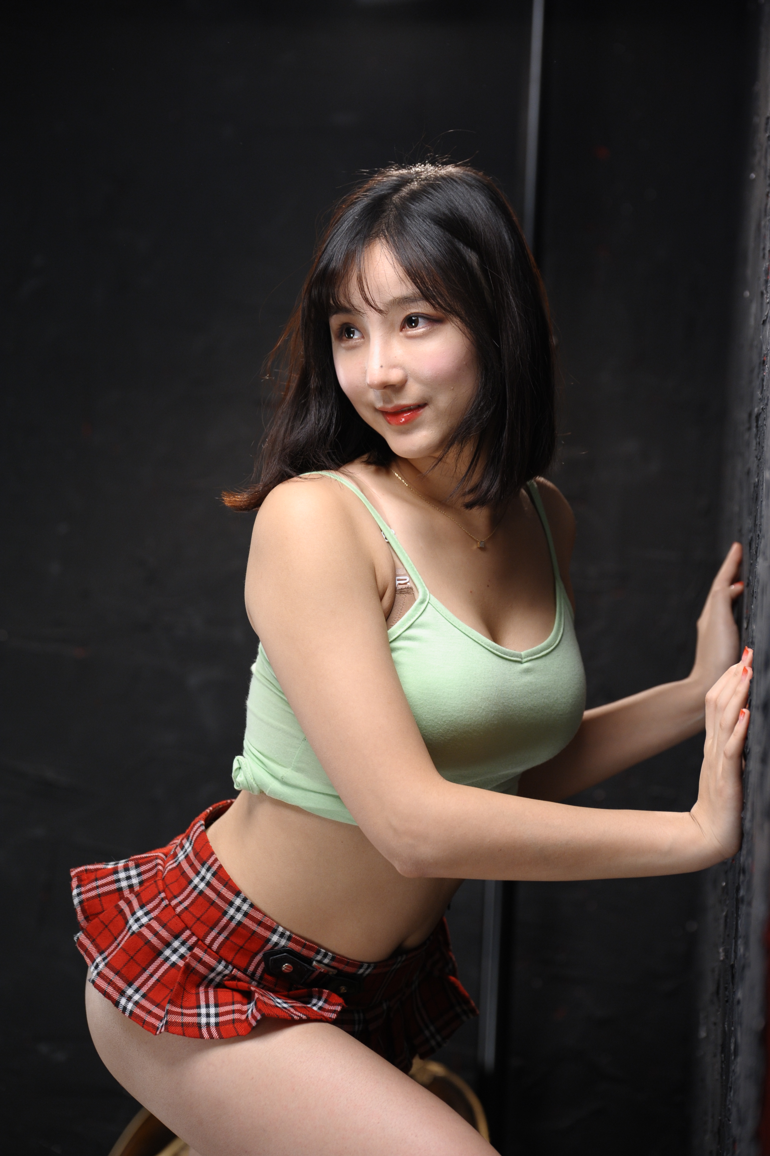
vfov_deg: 15.8
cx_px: 385
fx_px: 4176
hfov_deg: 10.5
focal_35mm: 130
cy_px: 578
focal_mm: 130
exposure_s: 1/160
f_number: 4
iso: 800
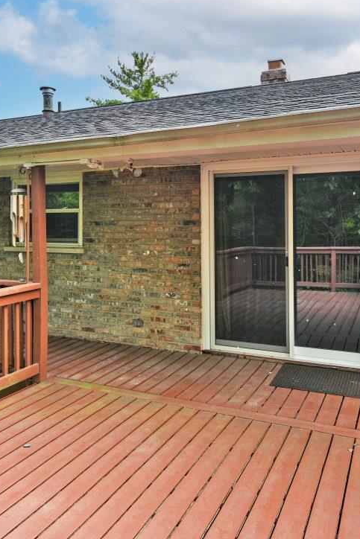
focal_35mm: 29
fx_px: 435
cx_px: 191
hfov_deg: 45.0
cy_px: 220
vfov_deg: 63.2
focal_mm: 14
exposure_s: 1/250
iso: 200
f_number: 5.6
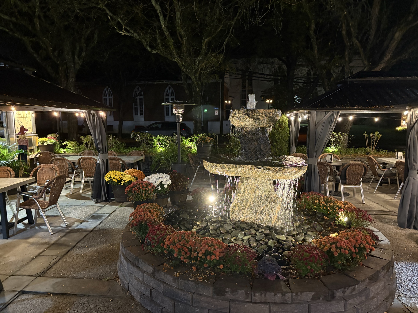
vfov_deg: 53.1
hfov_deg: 67.3
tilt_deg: -7.2
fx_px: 314
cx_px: 209
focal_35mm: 26
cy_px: 156
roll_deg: -0.1
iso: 640
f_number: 1.6
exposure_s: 1/30
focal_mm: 5.96
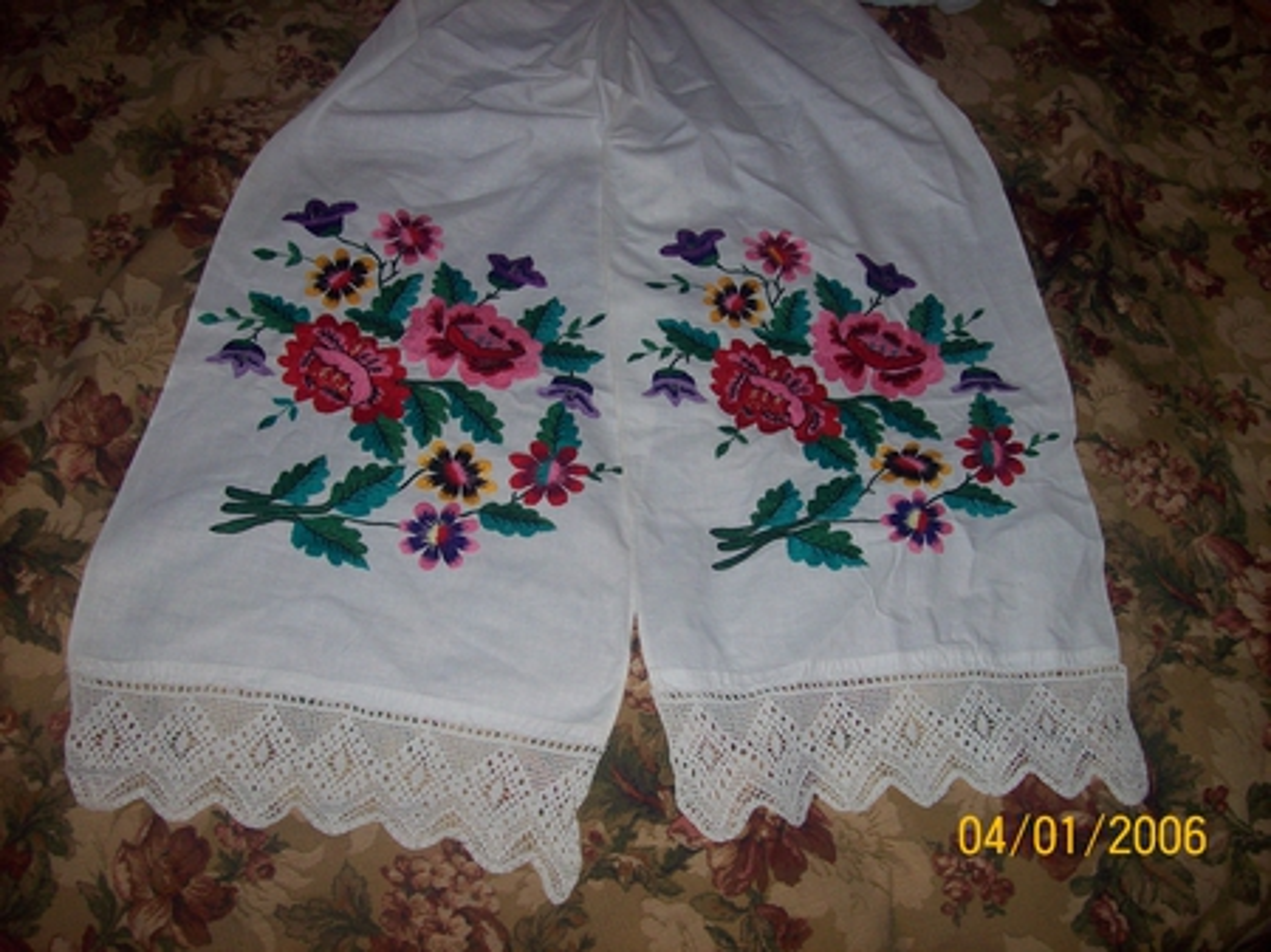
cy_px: 476
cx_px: 636
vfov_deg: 39.6
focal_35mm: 36
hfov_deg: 51.4
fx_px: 1321
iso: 80
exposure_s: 1/64
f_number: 2.7
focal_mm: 6
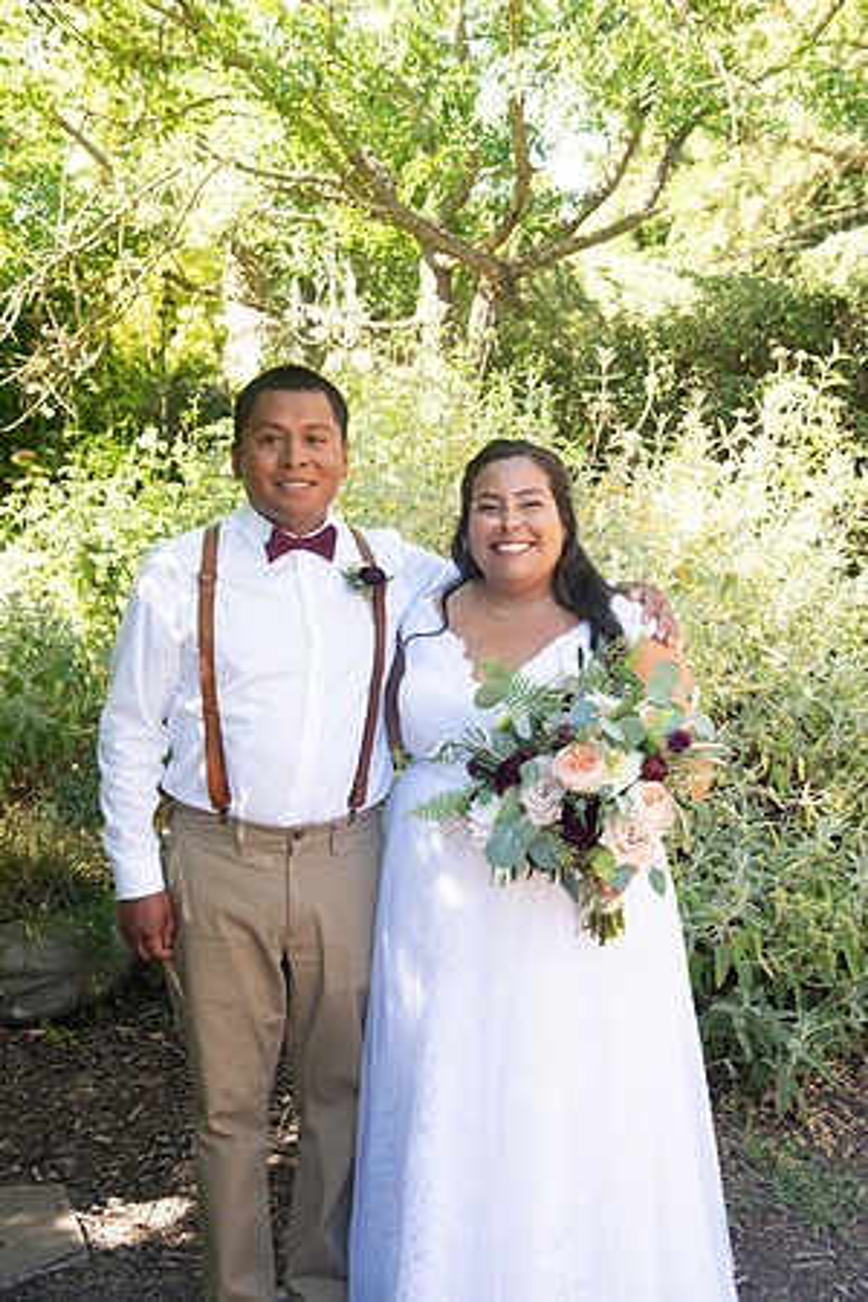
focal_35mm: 38
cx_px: 434
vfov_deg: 50.7
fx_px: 1374
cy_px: 651
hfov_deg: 35.1
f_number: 4.5
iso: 640
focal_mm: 38
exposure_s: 1/320
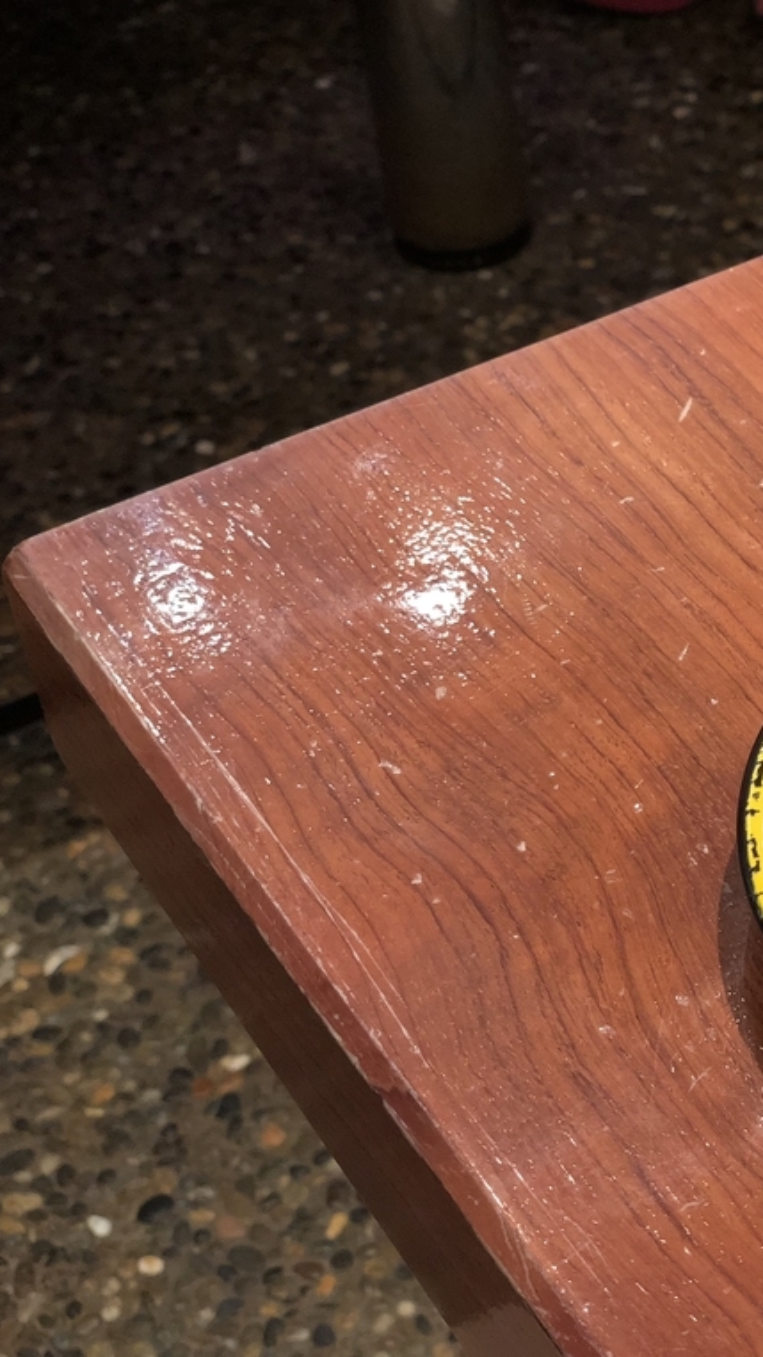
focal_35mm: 76
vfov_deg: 27.9
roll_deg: +2.8
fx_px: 2734
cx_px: 905
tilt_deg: -40.5
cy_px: 681
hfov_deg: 15.3
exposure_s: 1/40
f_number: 2.4
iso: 100
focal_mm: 6
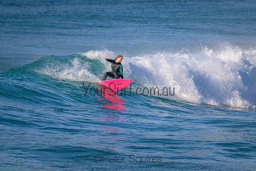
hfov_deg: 2.6
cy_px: 86
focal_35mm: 800
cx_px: 128
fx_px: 5690
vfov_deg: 1.7
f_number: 11
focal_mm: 800
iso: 1400
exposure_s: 1/2000
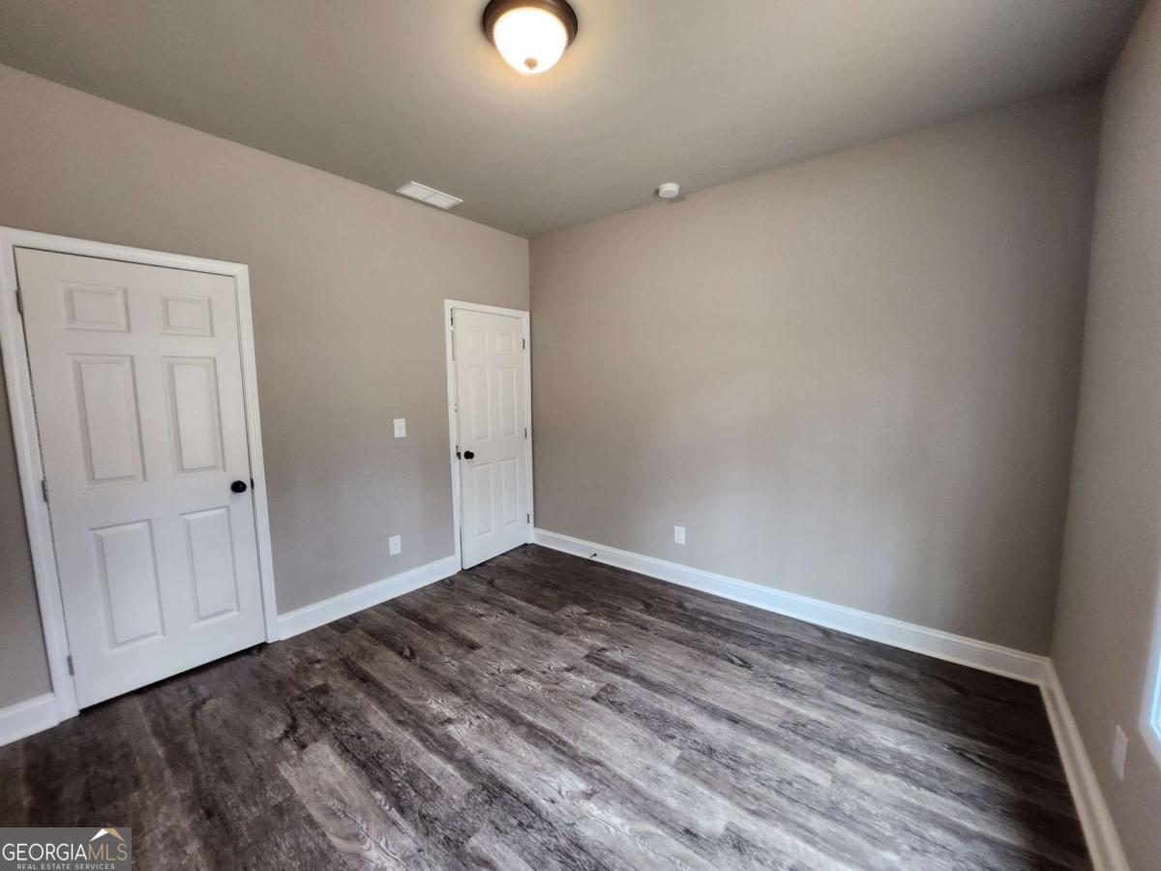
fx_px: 436
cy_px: 436
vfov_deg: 89.9
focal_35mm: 13
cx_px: 580
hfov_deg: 106.2
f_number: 2.2
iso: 320
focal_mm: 1.7
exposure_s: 1/40
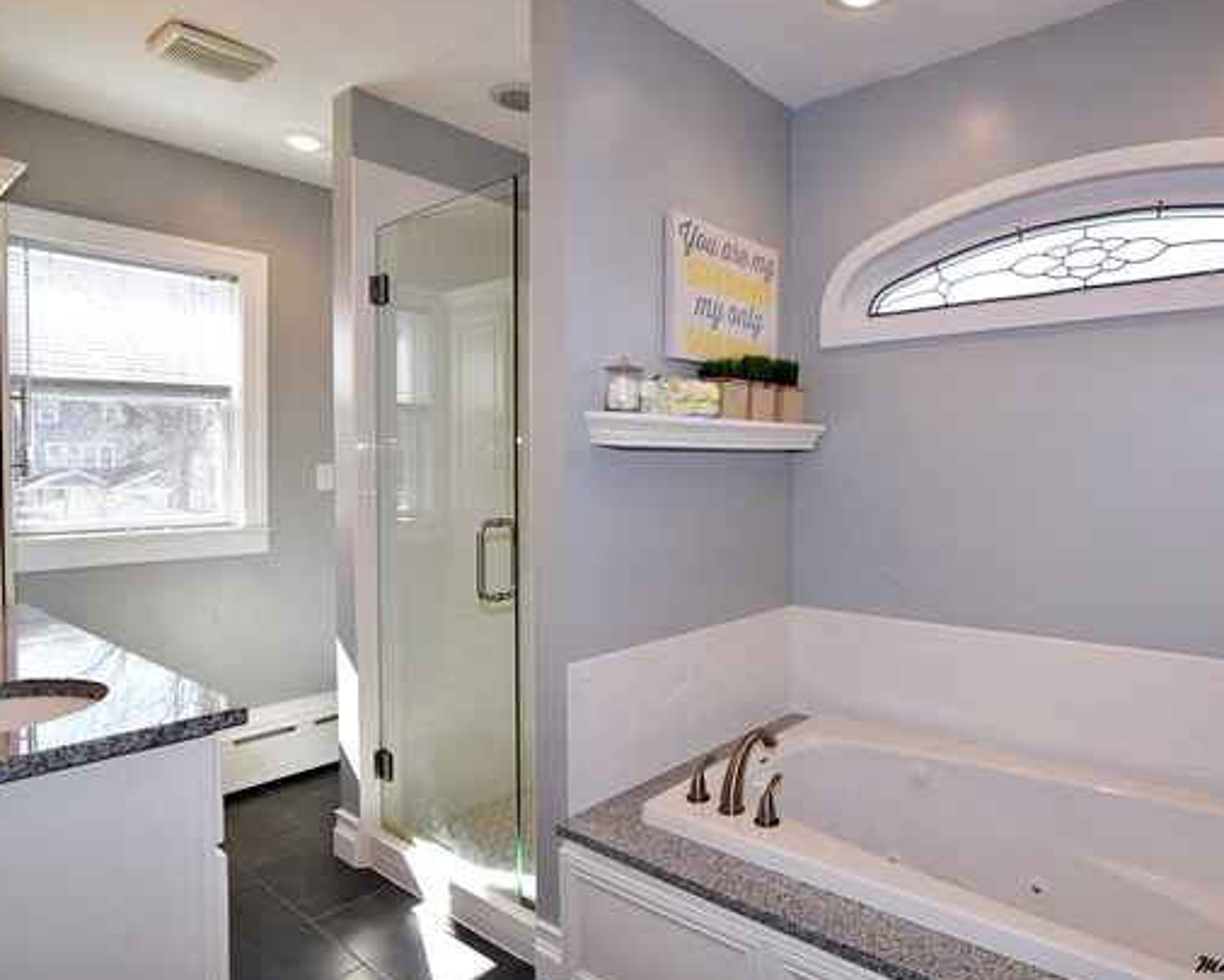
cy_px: 483
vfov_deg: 69.2
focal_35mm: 20
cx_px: 745
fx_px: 710
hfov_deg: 80.4
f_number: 5.6
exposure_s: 1/125
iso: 200
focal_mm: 11
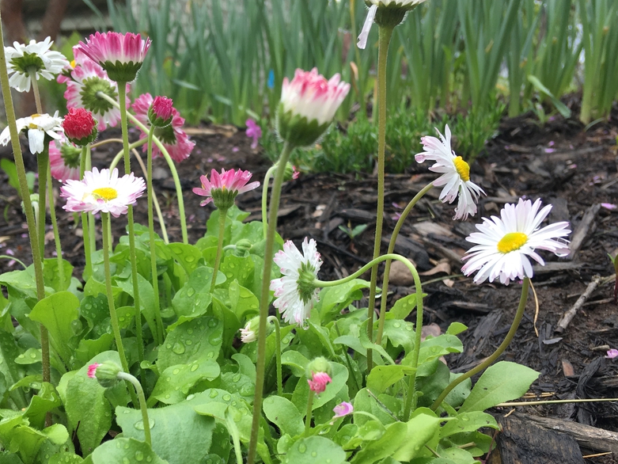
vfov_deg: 37.6
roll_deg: -2.2
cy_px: 278
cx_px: 242
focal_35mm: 38
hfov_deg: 48.6
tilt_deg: -11.2
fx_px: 679
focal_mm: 4.15
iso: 25
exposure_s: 1/218
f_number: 2.2
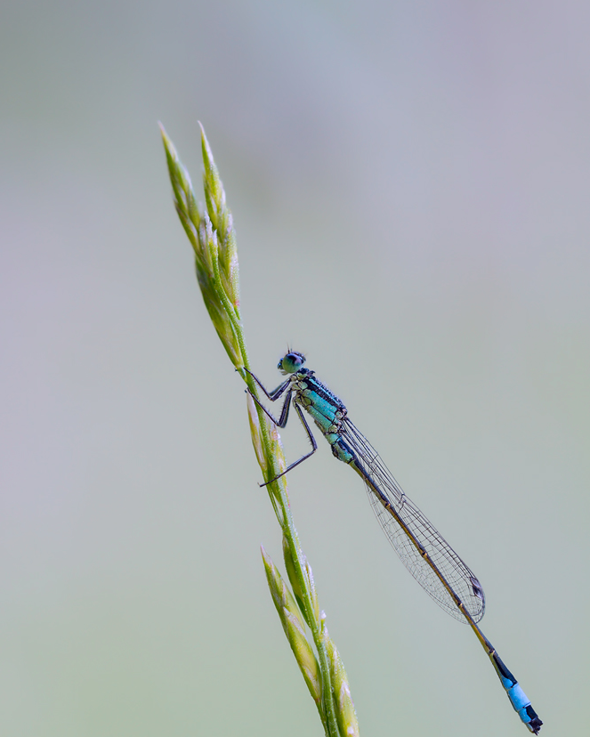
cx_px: 295
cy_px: 441
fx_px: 3709
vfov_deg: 11.3
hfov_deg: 9.1
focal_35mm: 170
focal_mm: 150
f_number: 6.3
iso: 400
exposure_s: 1/125
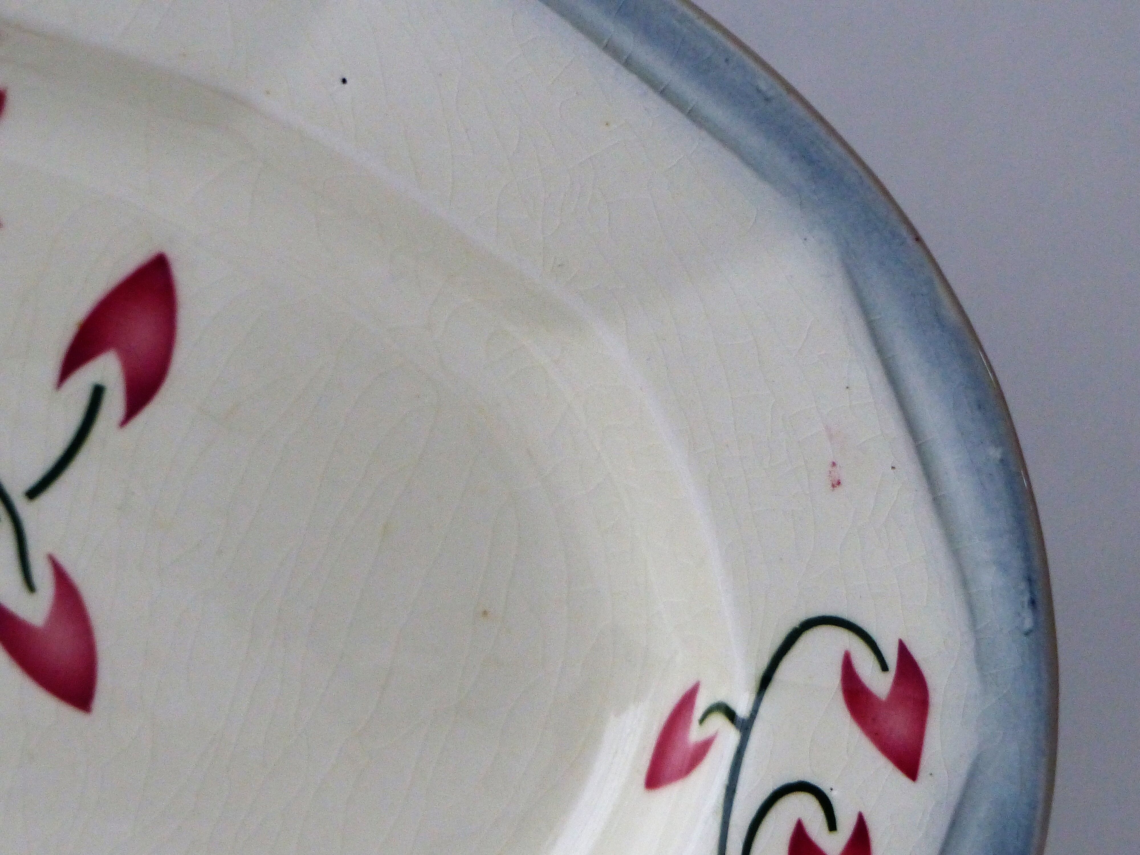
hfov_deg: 5.3
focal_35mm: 372
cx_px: 570
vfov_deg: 4.0
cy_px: 428
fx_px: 12251
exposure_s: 1/80
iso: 400
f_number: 2.8
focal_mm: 60.8
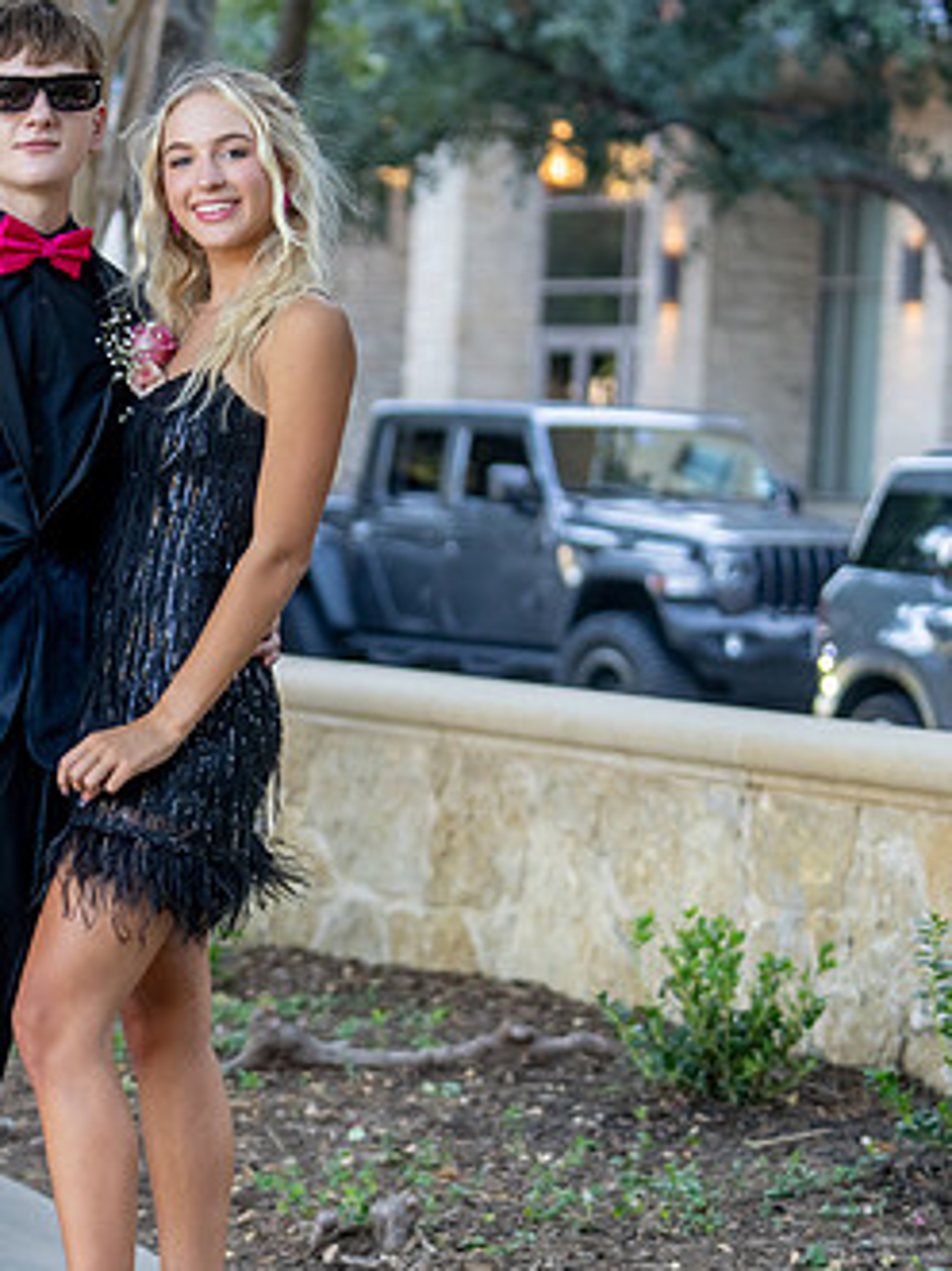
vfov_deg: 14.1
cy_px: 628
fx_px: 5137
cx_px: 91
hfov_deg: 10.5
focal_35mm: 140
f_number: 2.8
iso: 800
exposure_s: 1/320
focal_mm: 70
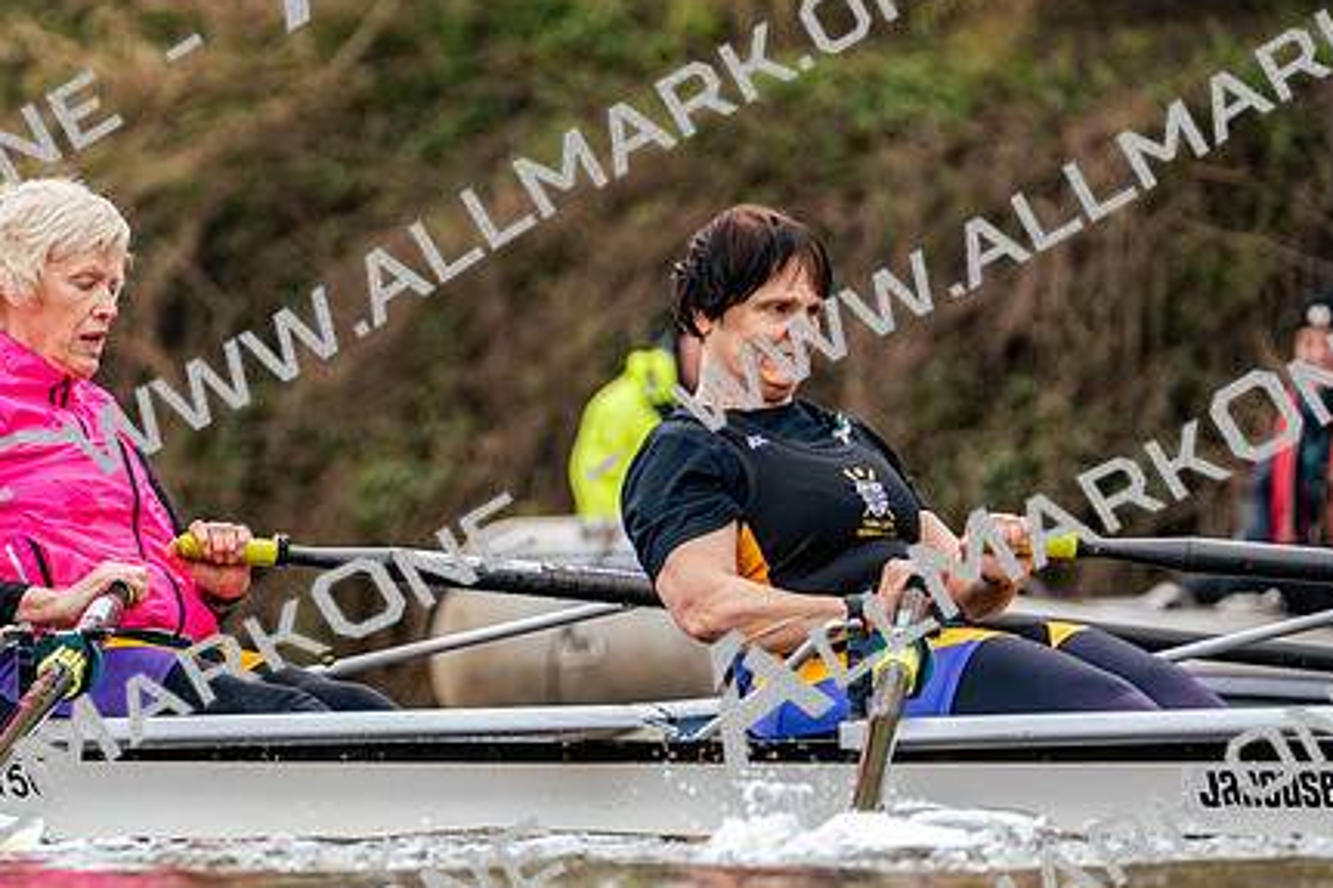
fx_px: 18728
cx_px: 445
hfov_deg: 4.1
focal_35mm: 506
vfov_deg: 2.7
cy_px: 484
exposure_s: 1/2000
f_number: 6.3
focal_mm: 376
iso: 2500
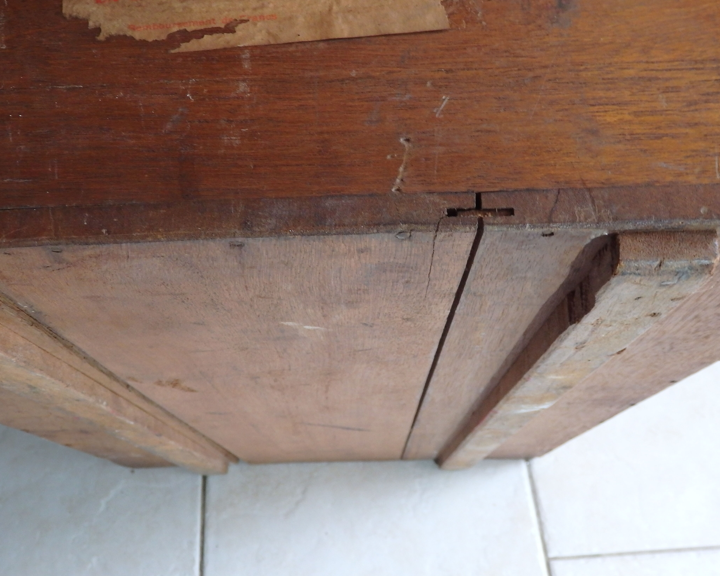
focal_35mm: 44
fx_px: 938
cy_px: 277
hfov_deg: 42.0
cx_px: 354
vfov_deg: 34.1
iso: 400
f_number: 3.7
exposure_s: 1/40
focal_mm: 7.3
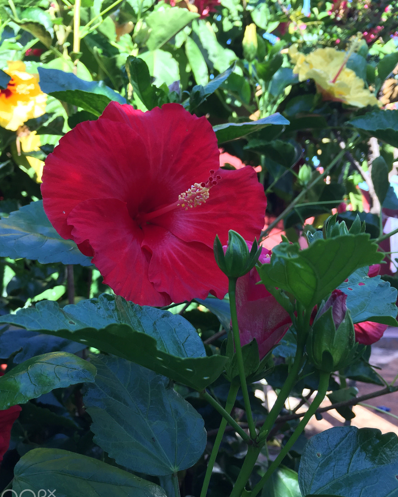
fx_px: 486
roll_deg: +1.3
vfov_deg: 54.2
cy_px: 255
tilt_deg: +3.0
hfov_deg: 44.5
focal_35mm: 33
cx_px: 183
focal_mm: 4.15
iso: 32
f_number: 2.2
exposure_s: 1/120
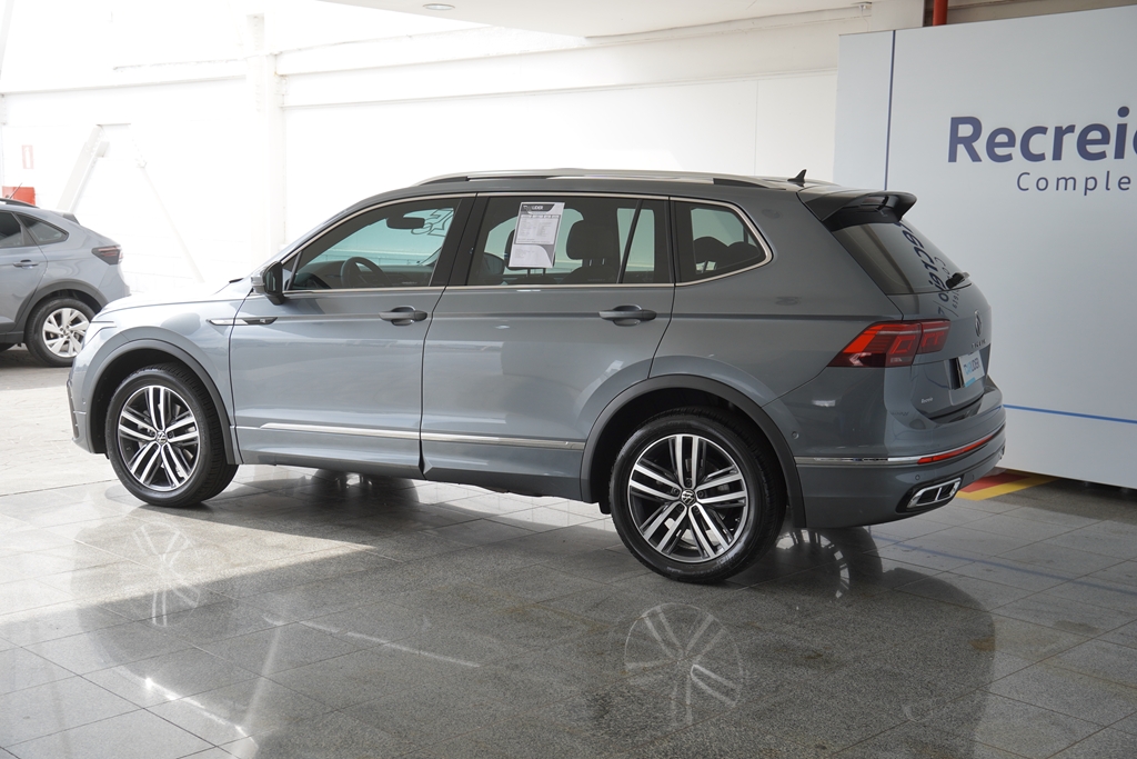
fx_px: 1327
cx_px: 568
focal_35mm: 42
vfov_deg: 31.9
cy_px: 380
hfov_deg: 46.4
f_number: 4
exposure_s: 1/160
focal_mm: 28
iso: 125
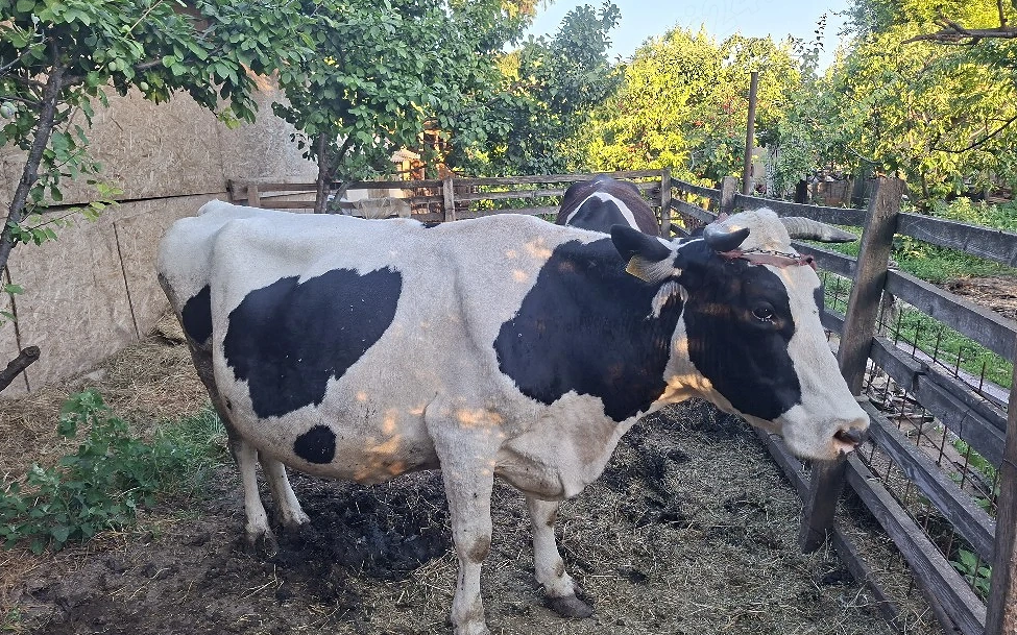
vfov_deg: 49.3
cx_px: 504
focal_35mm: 25
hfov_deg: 72.6
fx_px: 693
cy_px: 308
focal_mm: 5.54
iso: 40
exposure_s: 1/114
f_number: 1.8
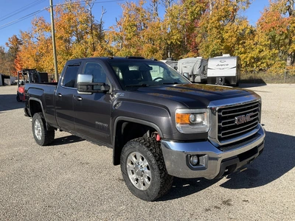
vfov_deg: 48.2
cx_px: 148
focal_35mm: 29
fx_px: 247
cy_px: 110
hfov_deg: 61.7
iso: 25
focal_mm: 3
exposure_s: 1/1168
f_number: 1.8
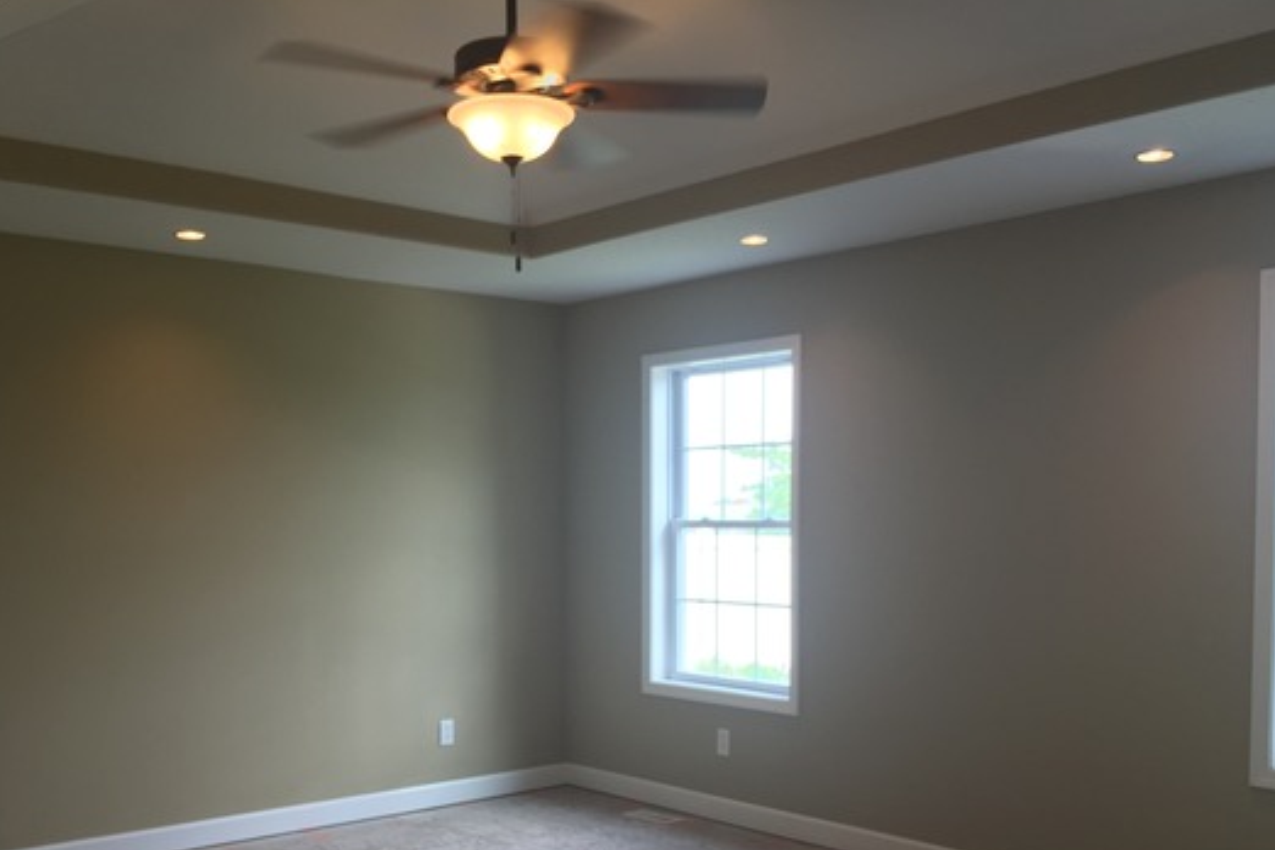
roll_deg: -0.3
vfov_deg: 35.6
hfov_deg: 51.9
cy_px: 574
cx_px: 616
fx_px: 1310
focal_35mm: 37
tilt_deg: -3.2
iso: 32
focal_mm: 4.15
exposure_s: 1/40
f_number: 2.2
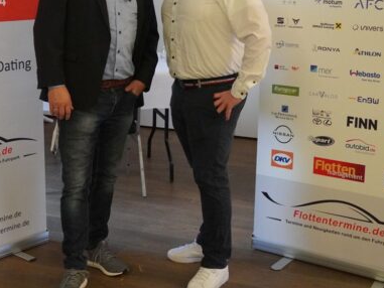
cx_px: 188
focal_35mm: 64
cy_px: 47
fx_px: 710
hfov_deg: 30.3
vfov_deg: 22.6
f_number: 4
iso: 5000
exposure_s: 1/160
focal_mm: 22
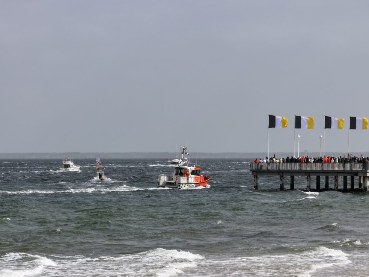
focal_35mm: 173
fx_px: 1844
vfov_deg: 8.6
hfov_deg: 11.4
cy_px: 142
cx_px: 191
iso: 100
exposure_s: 1/1000
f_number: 3.4
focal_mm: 30.71
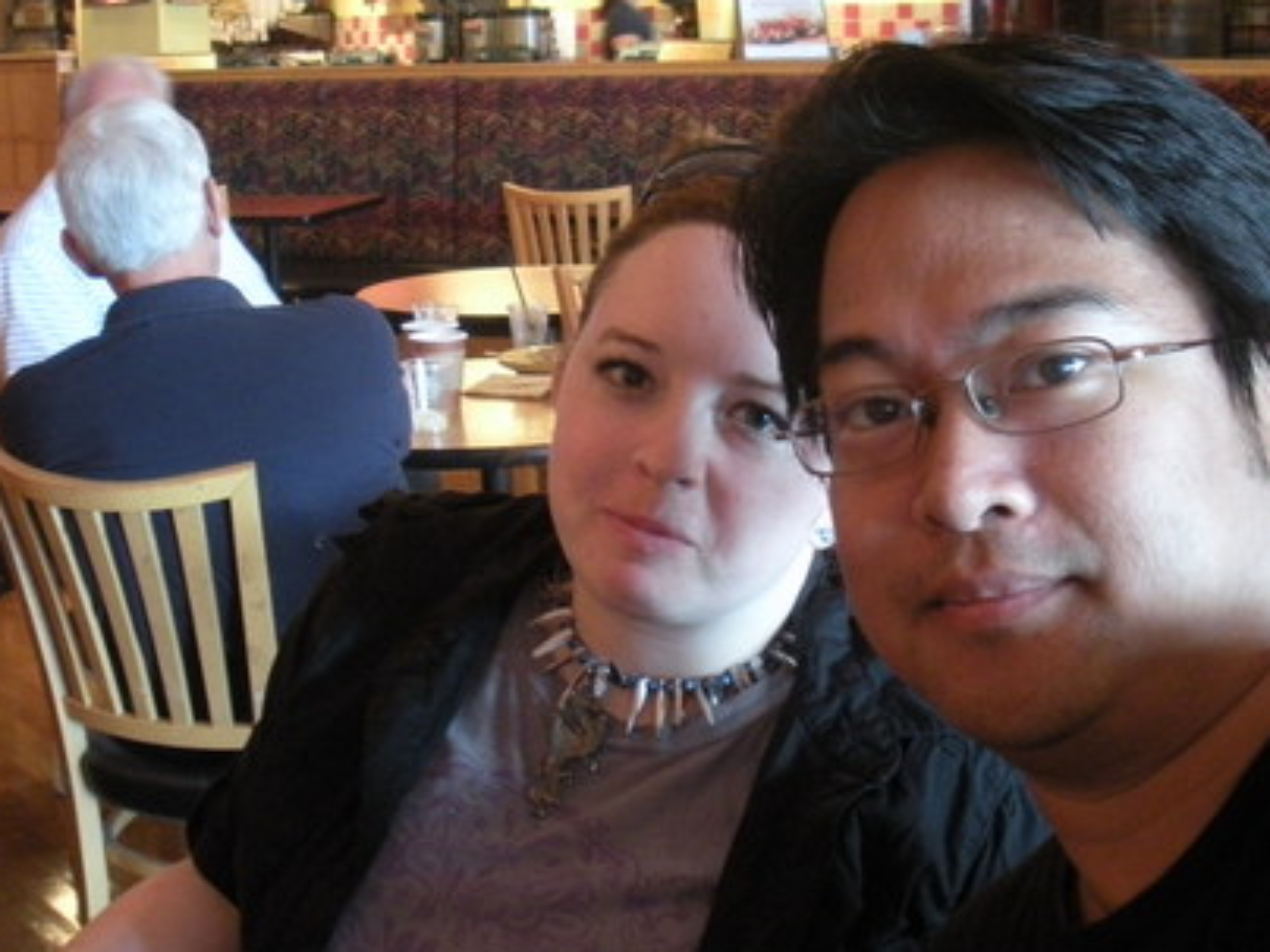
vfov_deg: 28.0
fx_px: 1908
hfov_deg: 36.8
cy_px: 368
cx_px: 648
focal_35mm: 52
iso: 400
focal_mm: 6.3
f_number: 3.5
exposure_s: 1/12.5
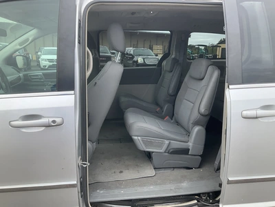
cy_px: 104
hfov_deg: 61.7
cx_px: 138
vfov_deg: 48.2
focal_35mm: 29
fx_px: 230
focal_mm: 3
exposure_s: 1/446
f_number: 1.8
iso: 25
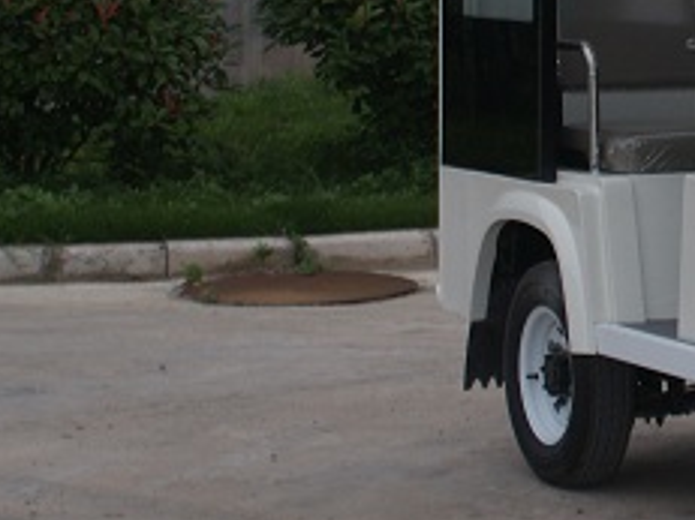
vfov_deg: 8.7
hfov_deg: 11.1
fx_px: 3404
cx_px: 1094
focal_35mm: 170
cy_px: -53
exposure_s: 1/160
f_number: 6.3
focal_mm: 35
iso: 160
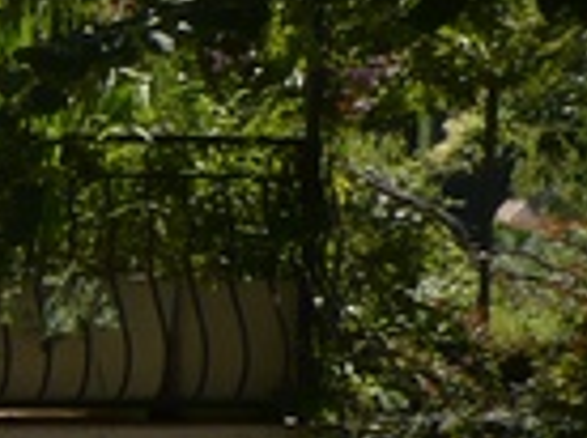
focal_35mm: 203
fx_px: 3436
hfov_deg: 8.8
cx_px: -868
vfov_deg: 7.2
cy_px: 689
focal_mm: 5.8
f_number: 8
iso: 100
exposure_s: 1/160
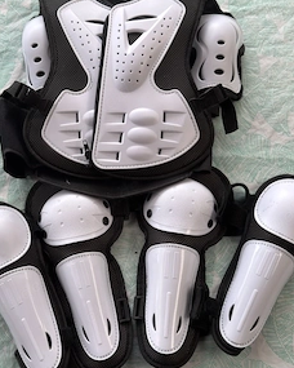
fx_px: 522
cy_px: 222
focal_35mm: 48
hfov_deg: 31.4
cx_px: 130
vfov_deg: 38.6
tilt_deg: -74.4
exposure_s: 1/555
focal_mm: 6.76
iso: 64
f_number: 1.78
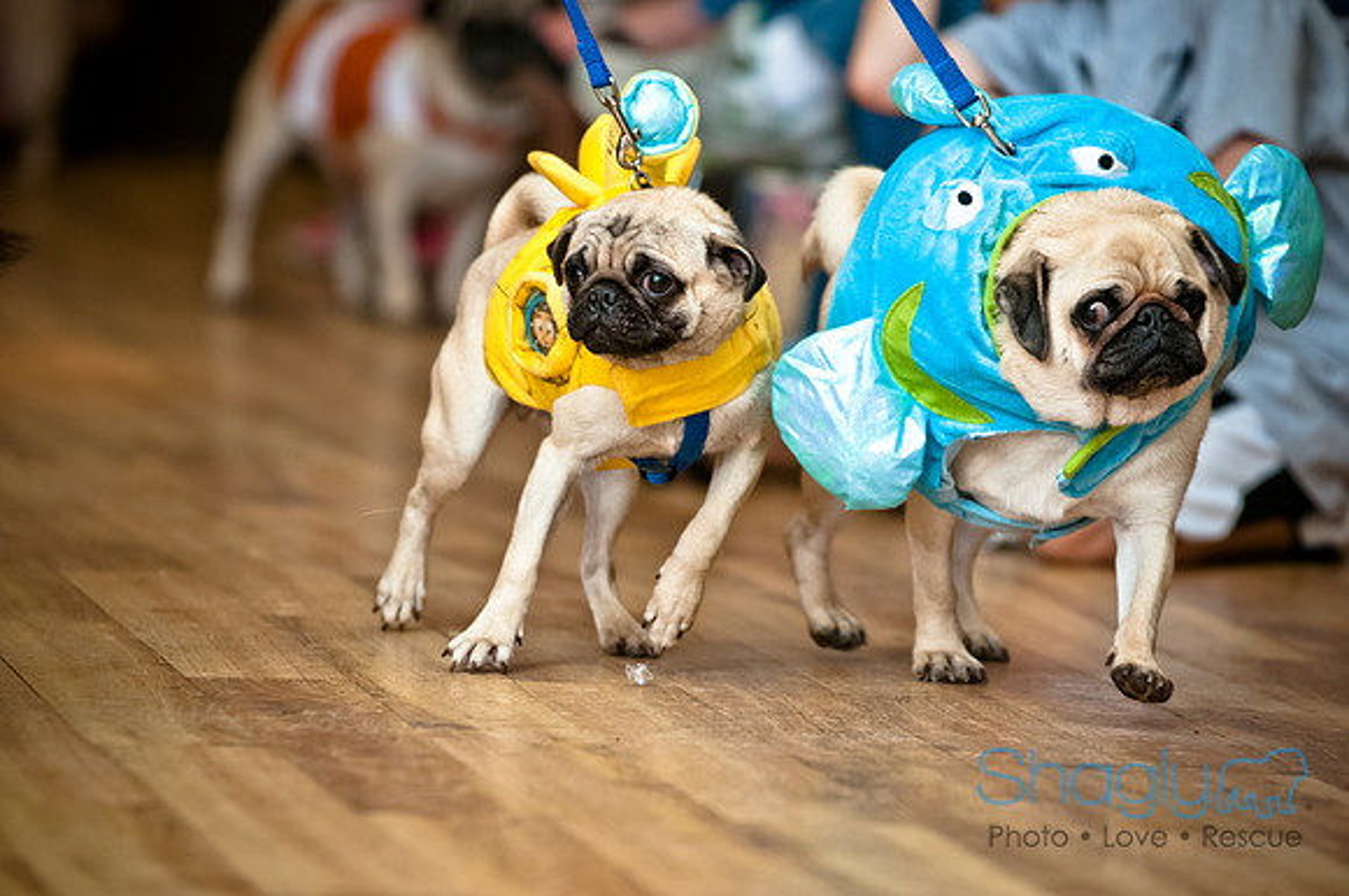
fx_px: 9823
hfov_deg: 7.9
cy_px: 448
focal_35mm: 262
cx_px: 674
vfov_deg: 5.2
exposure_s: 1/200
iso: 200
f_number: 2.8
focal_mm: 175
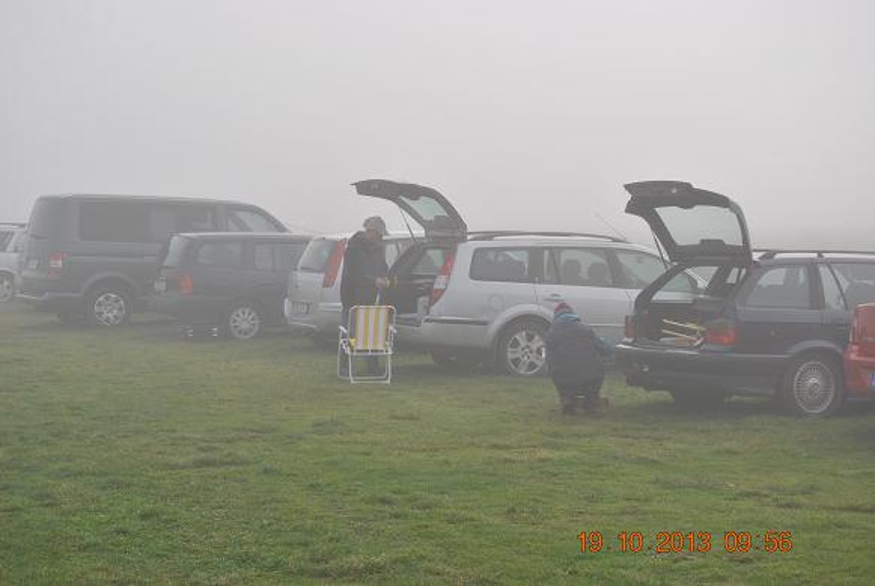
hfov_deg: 26.0
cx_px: 438
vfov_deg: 17.5
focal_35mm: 78
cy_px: 293
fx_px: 1898
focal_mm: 52
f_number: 7.1
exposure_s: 1/200
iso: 100
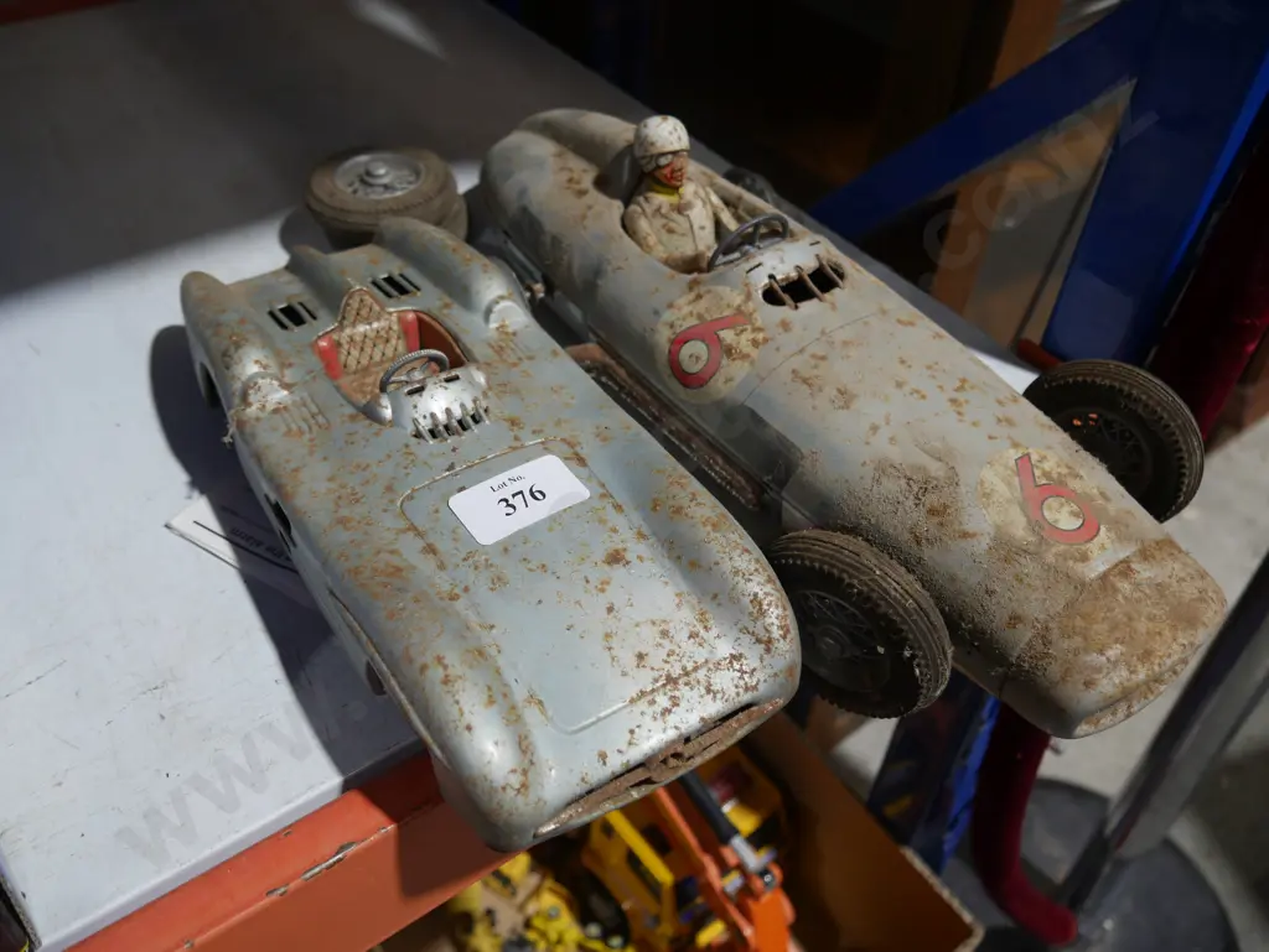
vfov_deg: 46.8
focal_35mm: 30
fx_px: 1100
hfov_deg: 59.9
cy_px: 476
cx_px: 634
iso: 250
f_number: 3.6
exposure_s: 1/60
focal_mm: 15
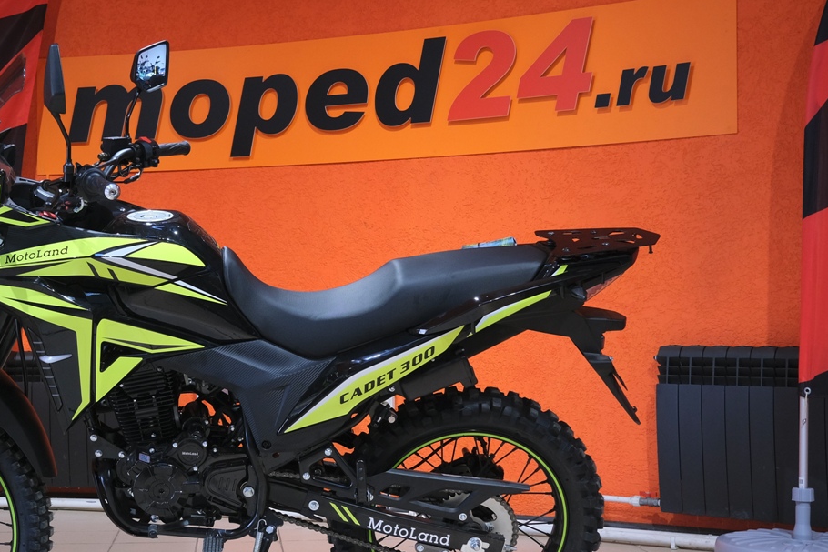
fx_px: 1334
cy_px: 295
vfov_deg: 23.4
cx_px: 226
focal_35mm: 58
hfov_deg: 33.9
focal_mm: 22.3
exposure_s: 1/60
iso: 800
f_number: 4
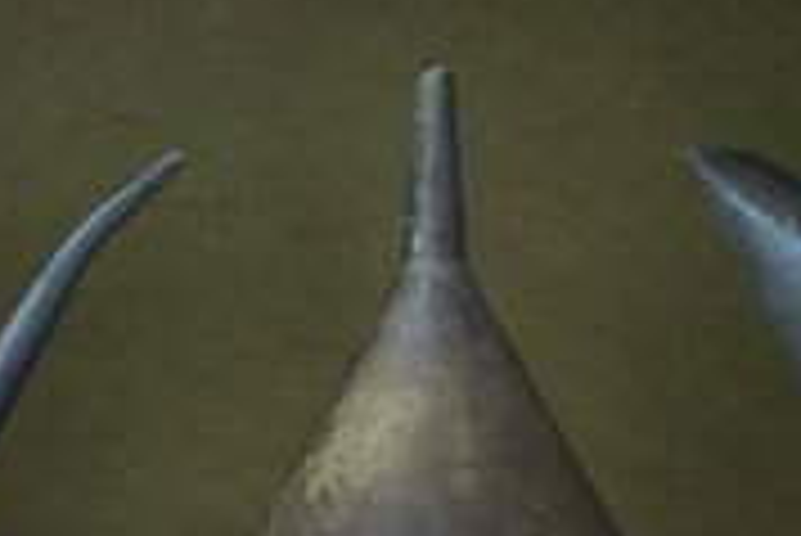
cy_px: 504
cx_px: 288
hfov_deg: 18.9
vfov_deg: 12.6
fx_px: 2405
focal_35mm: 108
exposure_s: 15
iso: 200
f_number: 11
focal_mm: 21.4
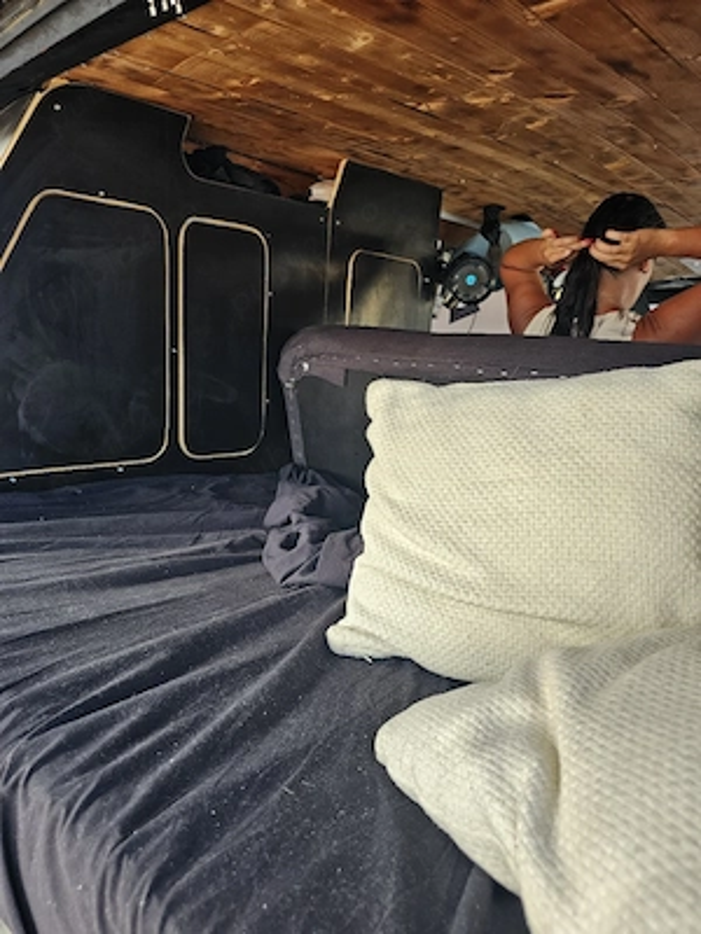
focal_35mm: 23
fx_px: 621
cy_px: 467
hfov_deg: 58.9
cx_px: 350
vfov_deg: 73.9
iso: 40
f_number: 1.7
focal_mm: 6.3
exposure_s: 1/101
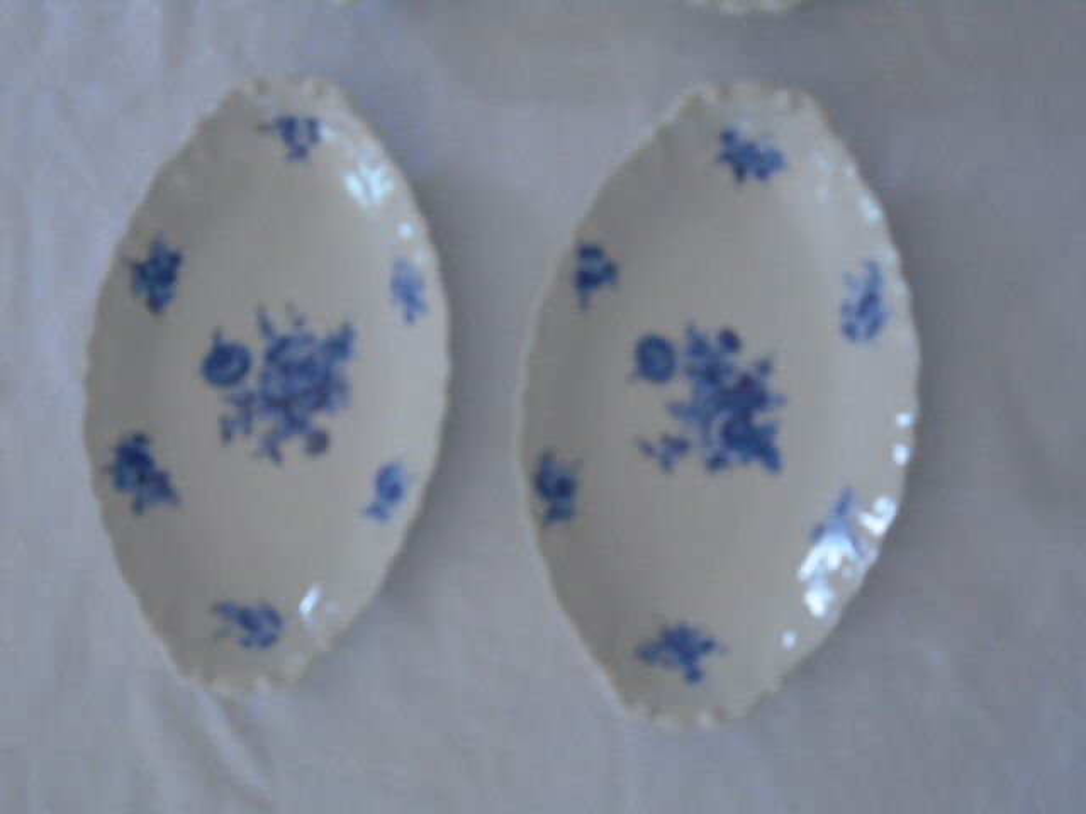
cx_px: 543
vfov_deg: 29.7
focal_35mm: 49
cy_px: 407
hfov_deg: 38.9
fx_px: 1537
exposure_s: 1/125
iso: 640
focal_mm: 8.7
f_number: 4.5
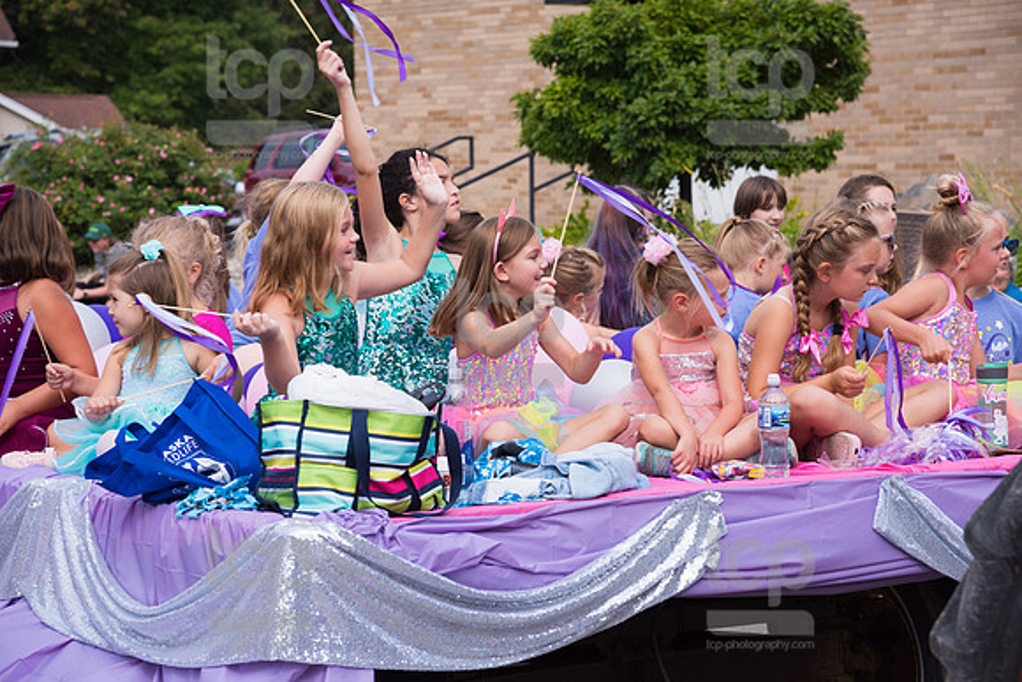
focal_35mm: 95
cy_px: 341
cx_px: 511
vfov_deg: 14.4
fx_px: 2697
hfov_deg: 21.5
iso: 160
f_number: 6.3
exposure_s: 1/500
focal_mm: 95
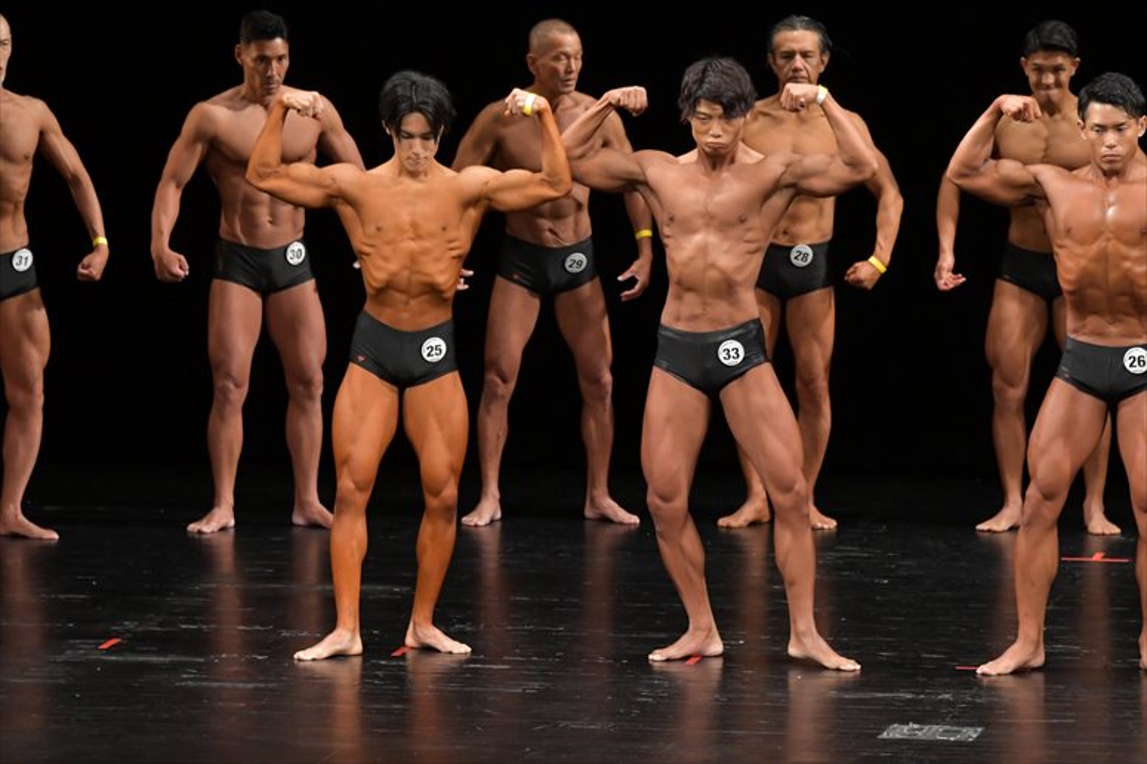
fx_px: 8121
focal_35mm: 255
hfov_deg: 8.1
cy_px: 382
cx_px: 574
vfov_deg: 5.4
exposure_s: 1/400
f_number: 5.6
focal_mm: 170
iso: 3200
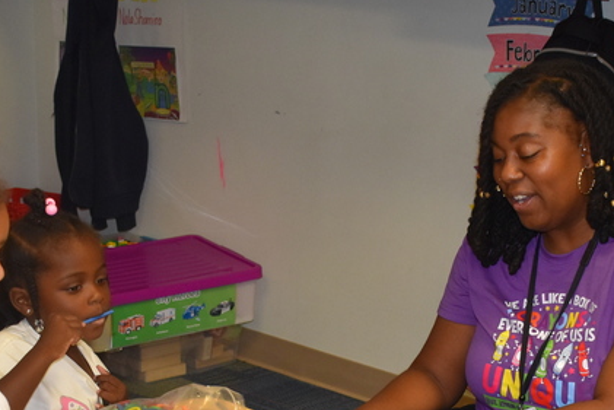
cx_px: 299
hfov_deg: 22.3
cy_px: 478
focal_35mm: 91
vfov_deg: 14.6
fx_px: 1556
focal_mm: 25
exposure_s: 1/125
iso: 800
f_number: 4
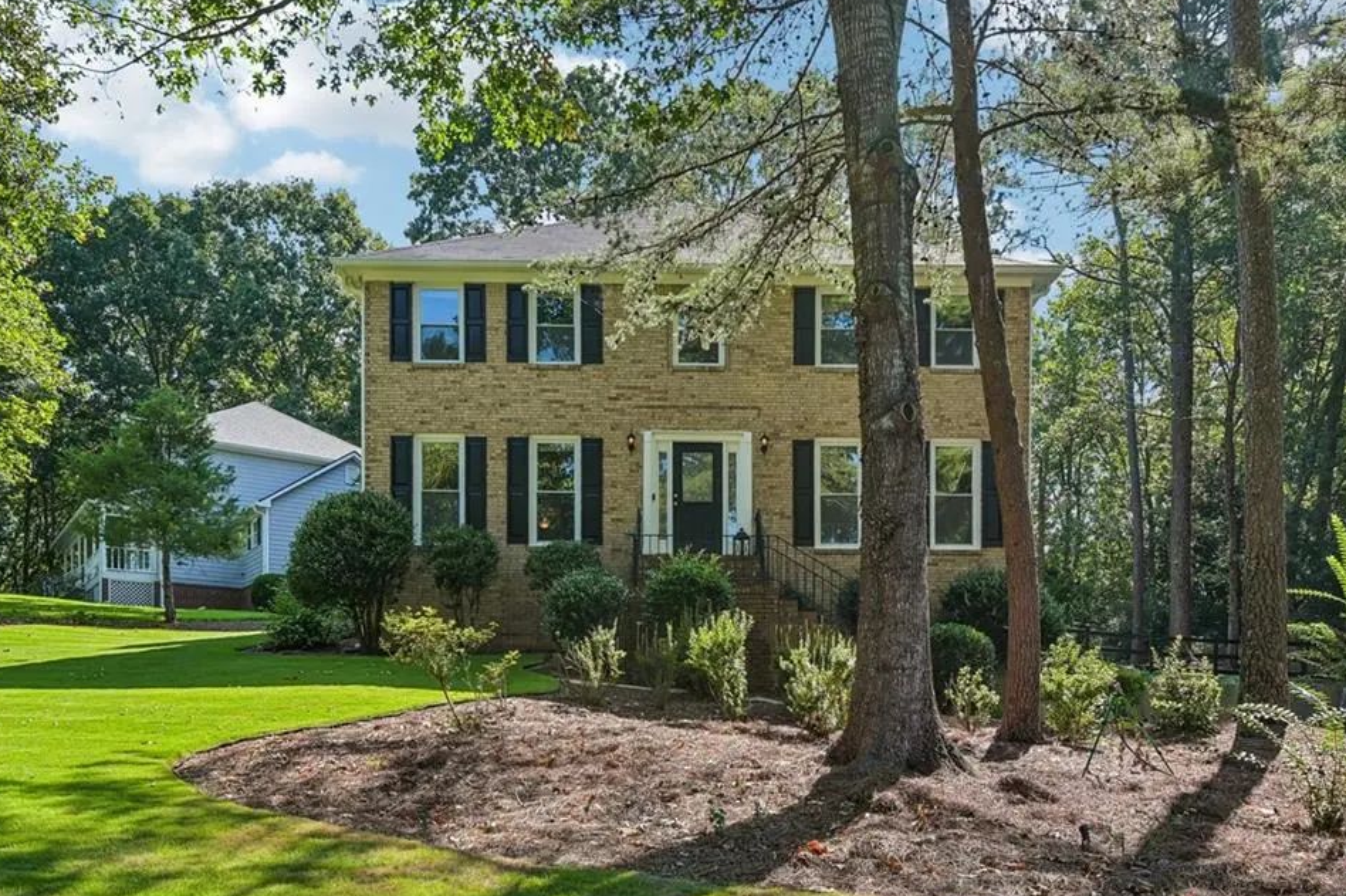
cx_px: 707
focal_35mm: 27
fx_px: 1009
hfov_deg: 67.4
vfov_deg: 47.9
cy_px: 438
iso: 200
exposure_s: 1/200
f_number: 8
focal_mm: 25
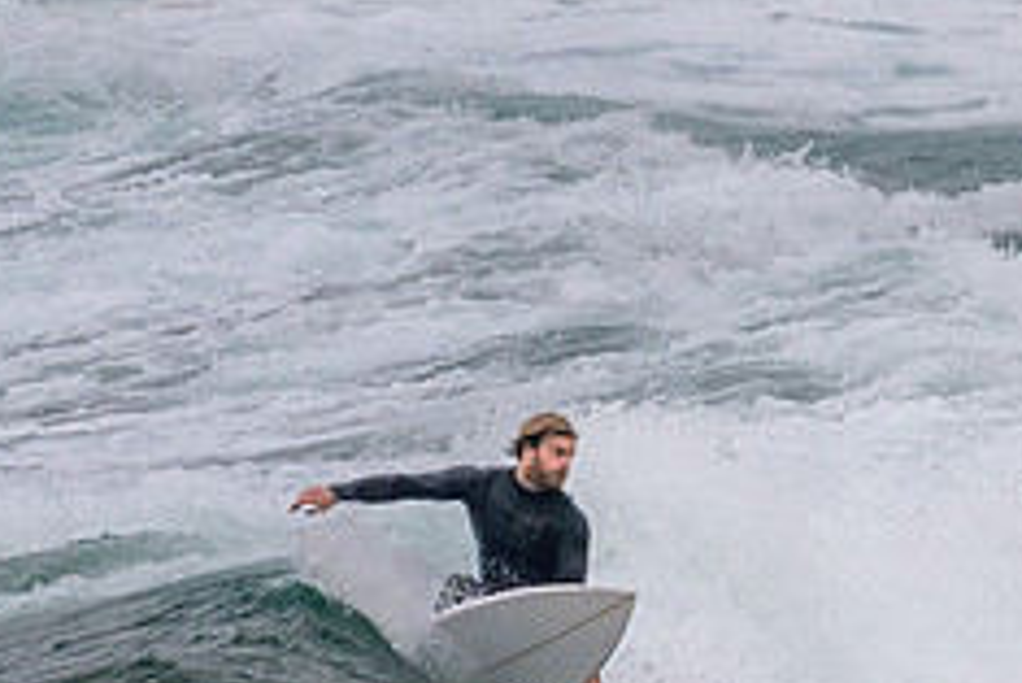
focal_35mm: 2694
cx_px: 472
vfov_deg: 0.5
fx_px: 76524
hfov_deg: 0.8
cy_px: 685
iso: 500
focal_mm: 800
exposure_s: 1/2000
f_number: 11
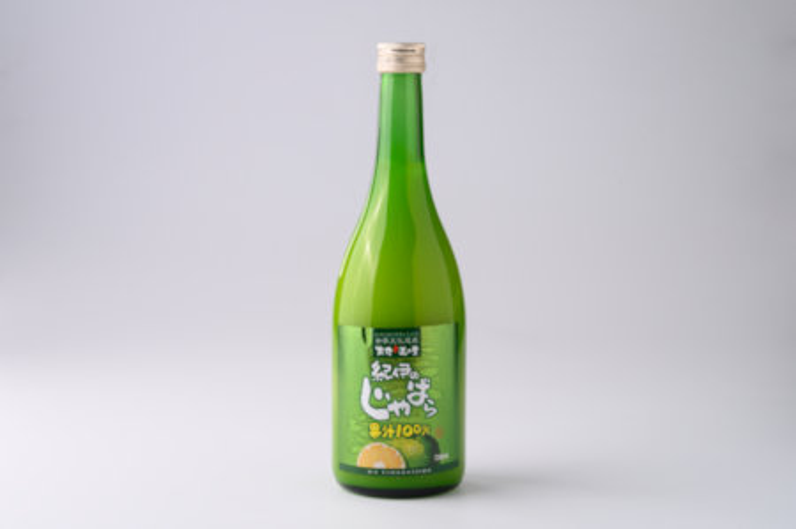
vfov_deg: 19.4
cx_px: 398
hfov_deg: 28.9
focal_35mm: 70
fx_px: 1546
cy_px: 264
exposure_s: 1/125
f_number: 19
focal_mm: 70
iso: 200
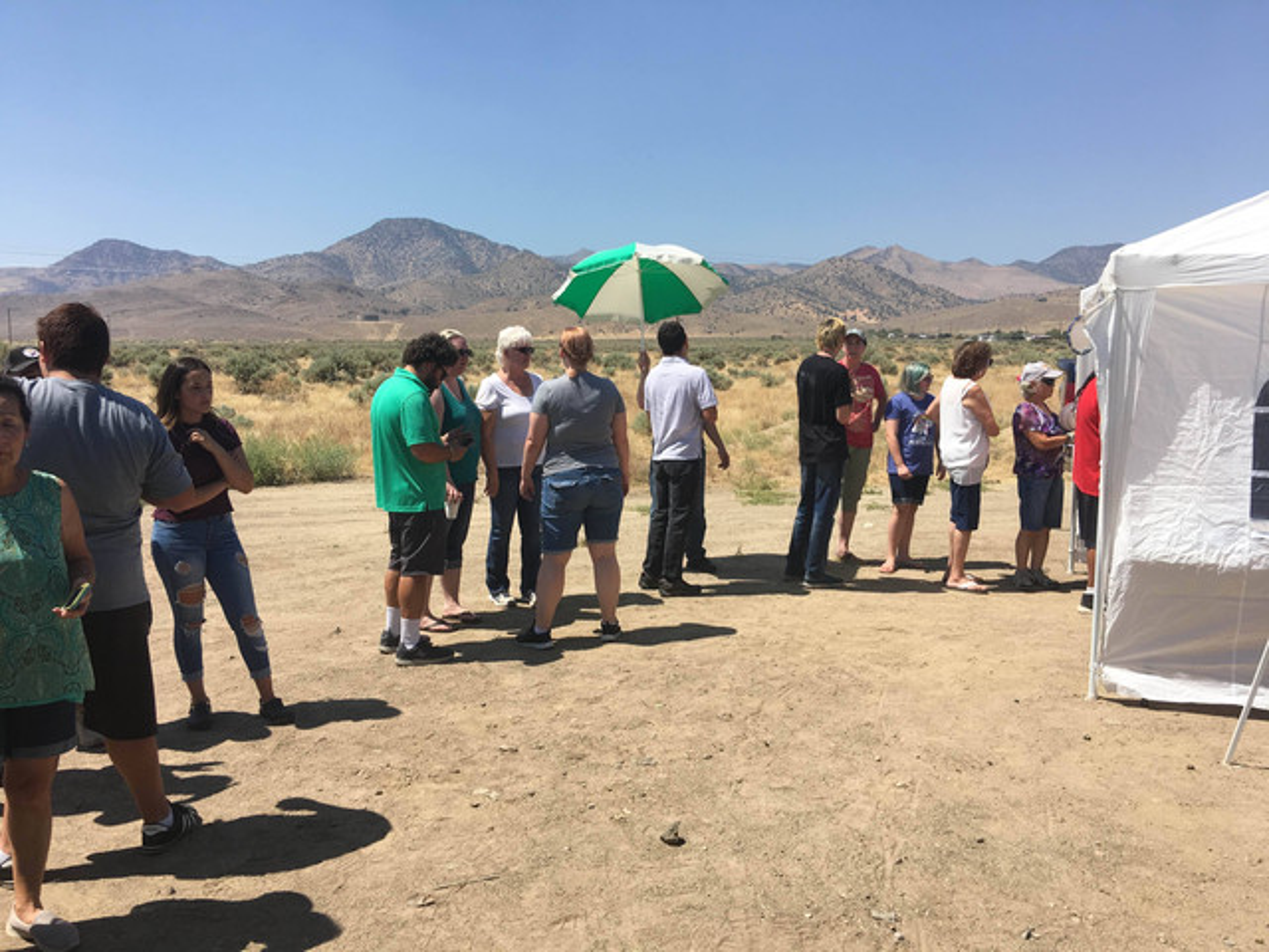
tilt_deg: -4.5
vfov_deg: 48.2
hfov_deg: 61.7
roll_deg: -0.8
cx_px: 634
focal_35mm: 29
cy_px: 476
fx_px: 1063
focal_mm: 4.15
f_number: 2.2
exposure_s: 1/1748
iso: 25
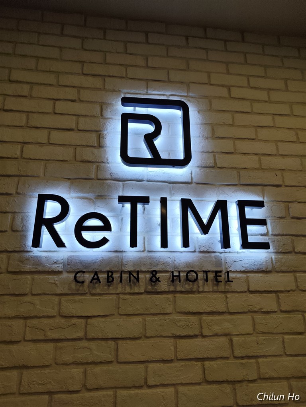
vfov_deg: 73.9
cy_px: 204
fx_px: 271
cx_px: 153
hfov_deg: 58.9
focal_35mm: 23
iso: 800
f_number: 1.7
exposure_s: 1/400
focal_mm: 6.07
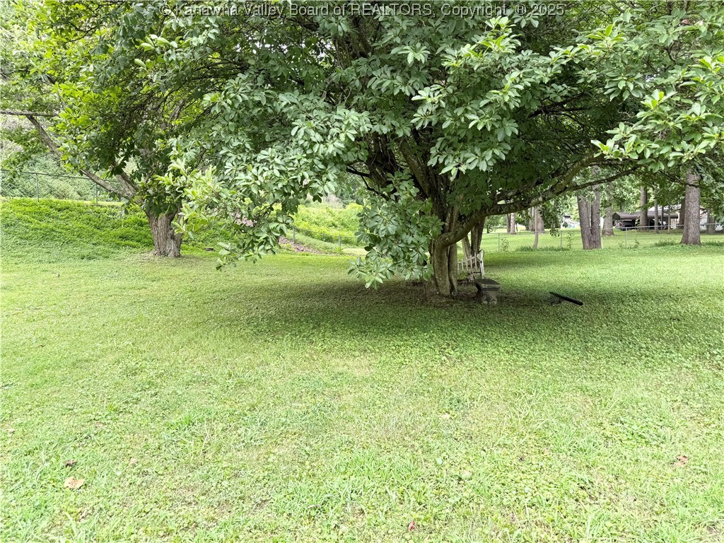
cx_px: 362
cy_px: 272
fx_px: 502
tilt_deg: -4.2
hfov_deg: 71.6
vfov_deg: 56.8
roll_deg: +1.8
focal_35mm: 24
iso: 64
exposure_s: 1/219
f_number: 1.78
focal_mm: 6.76
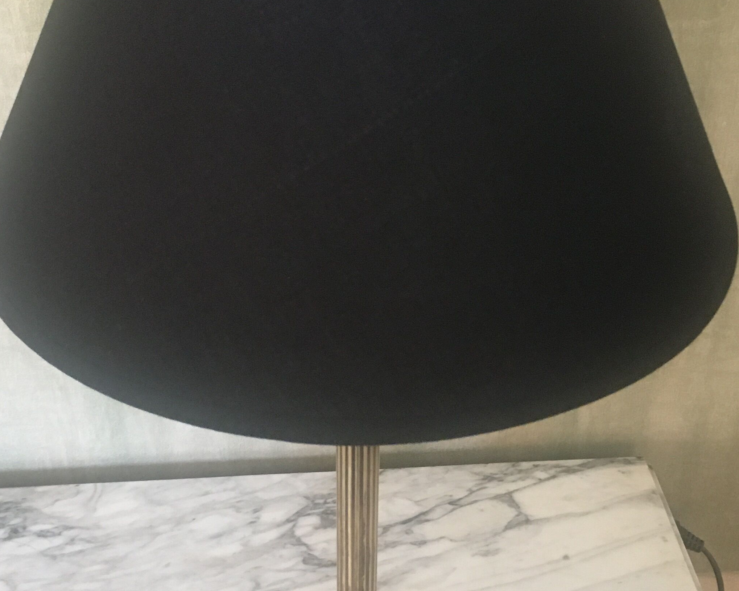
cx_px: 325
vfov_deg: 27.1
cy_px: 332
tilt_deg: -36.1
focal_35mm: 56
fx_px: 1225
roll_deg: +1.1
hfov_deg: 33.5
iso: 250
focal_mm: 4.15
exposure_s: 1/33
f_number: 2.2
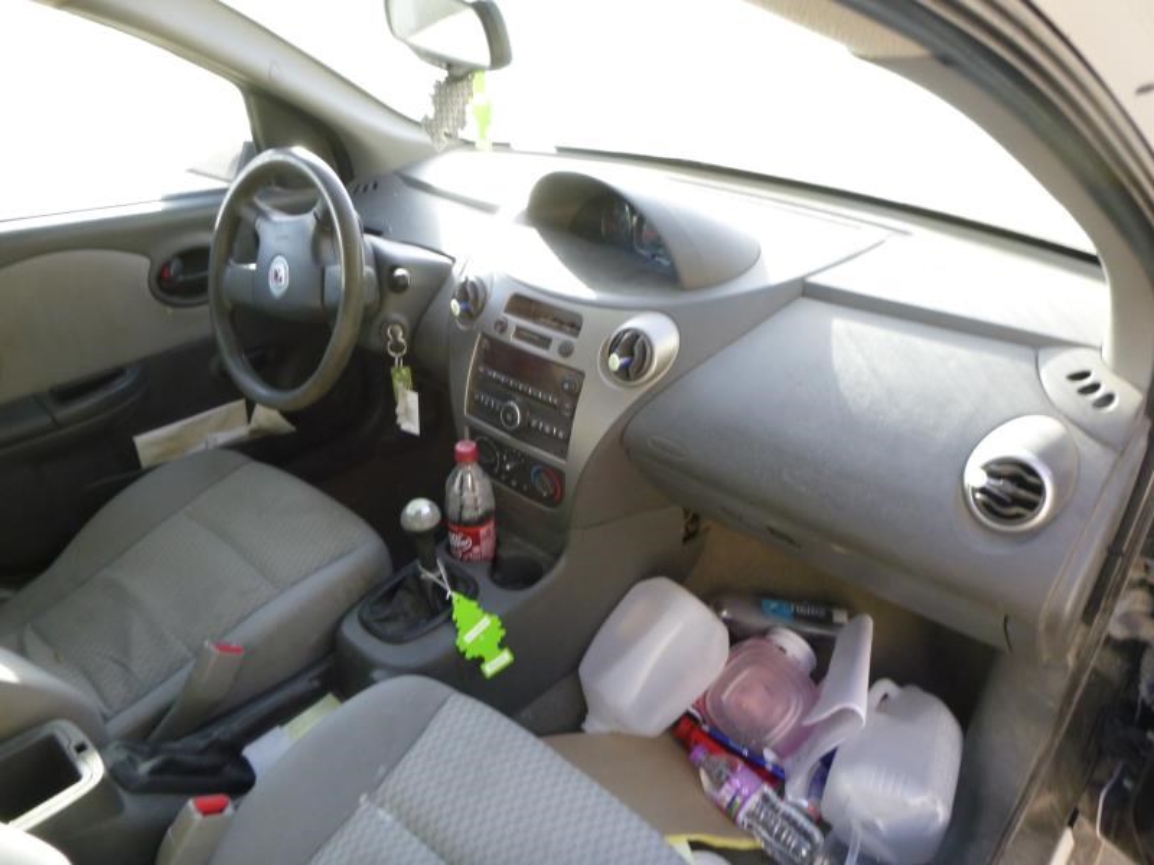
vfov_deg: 54.9
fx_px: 833
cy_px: 432
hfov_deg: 69.4
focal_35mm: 25
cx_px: 577
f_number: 3.9
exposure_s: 1/60
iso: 160
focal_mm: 4.5
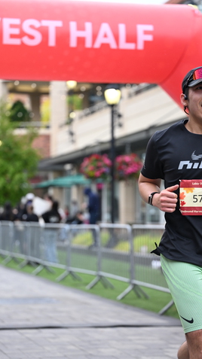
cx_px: 111
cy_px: 190
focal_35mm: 99
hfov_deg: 12.2
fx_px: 944
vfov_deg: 21.6
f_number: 2.8
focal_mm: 82
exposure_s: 1/1600
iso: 1000
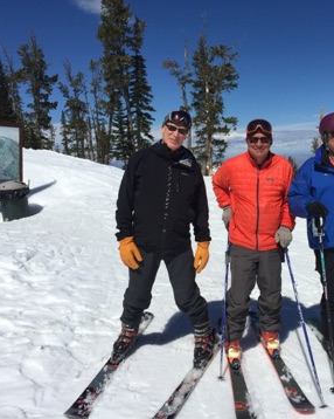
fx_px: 470
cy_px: 210
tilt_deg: -6.7
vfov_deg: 48.0
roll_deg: +2.2
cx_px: 241
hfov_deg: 38.4
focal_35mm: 38
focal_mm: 4.15
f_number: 2.2
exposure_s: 1/4950
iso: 32
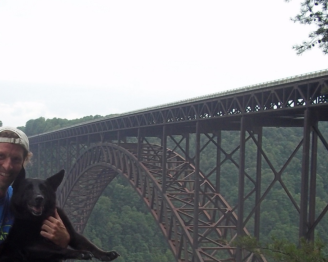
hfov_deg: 24.2
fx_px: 747
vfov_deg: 19.6
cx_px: 51
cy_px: 226
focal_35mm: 77
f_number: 3.1
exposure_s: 1/100
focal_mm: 6.5
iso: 80
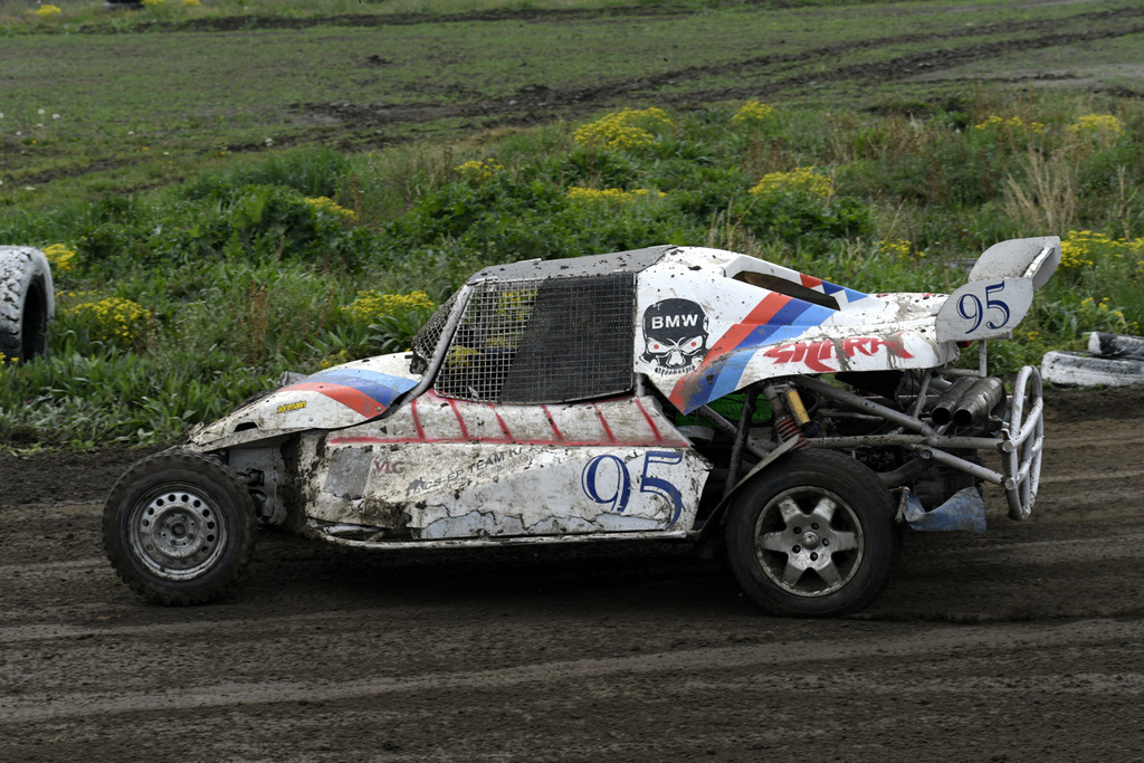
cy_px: 382
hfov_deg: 15.2
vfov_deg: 10.2
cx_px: 572
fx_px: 4290
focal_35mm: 135
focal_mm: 90
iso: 1250
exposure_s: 1/1250
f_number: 5.6
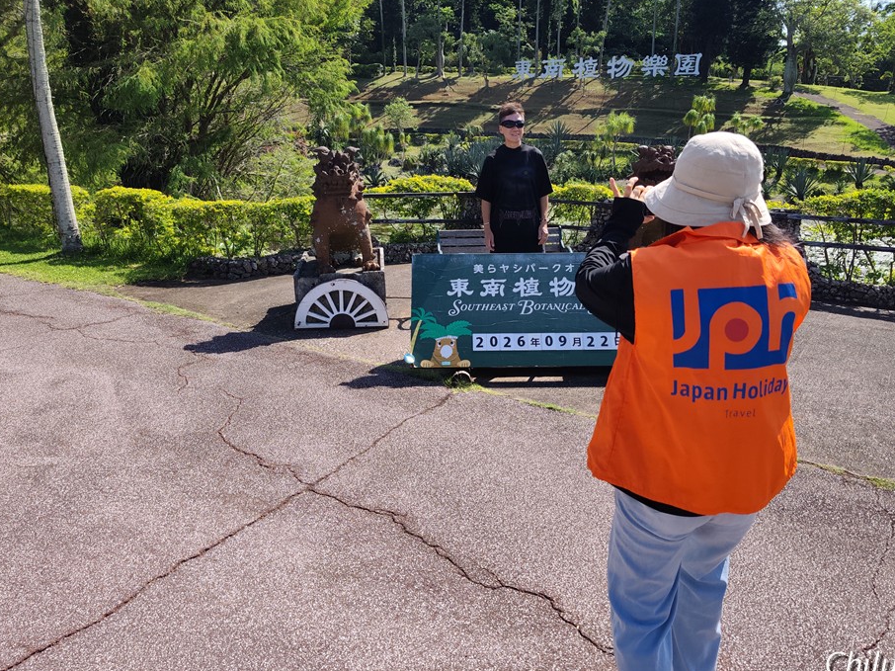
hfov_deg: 67.2
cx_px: 481
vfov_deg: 53.0
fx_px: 672
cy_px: 320
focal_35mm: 26
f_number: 1.7
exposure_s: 1/1242
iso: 100
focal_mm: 6.07
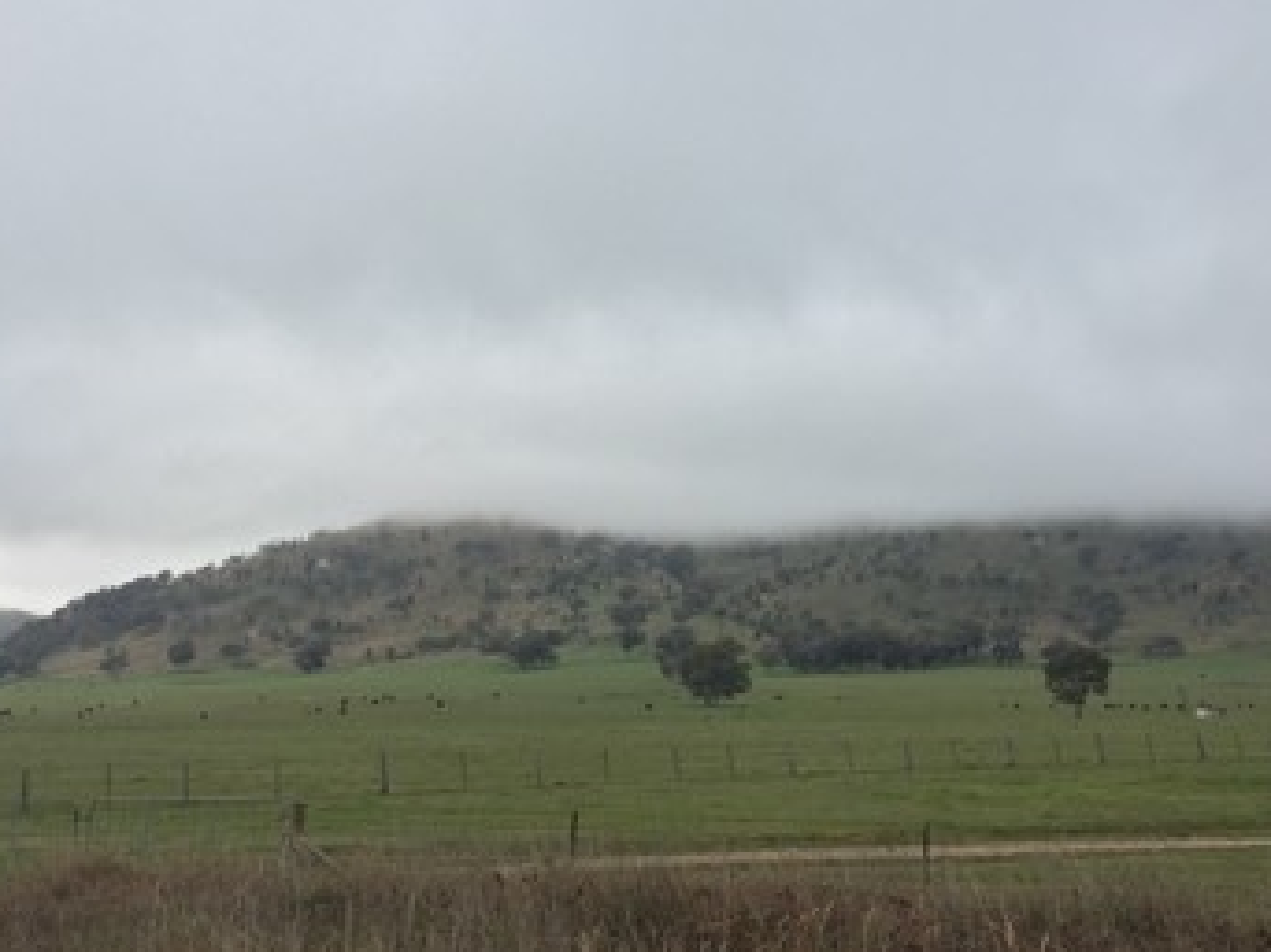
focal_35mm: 44
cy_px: 448
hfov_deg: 43.0
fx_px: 1615
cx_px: 619
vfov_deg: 32.8
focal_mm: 4.15
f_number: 2.2
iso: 32
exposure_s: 1/775
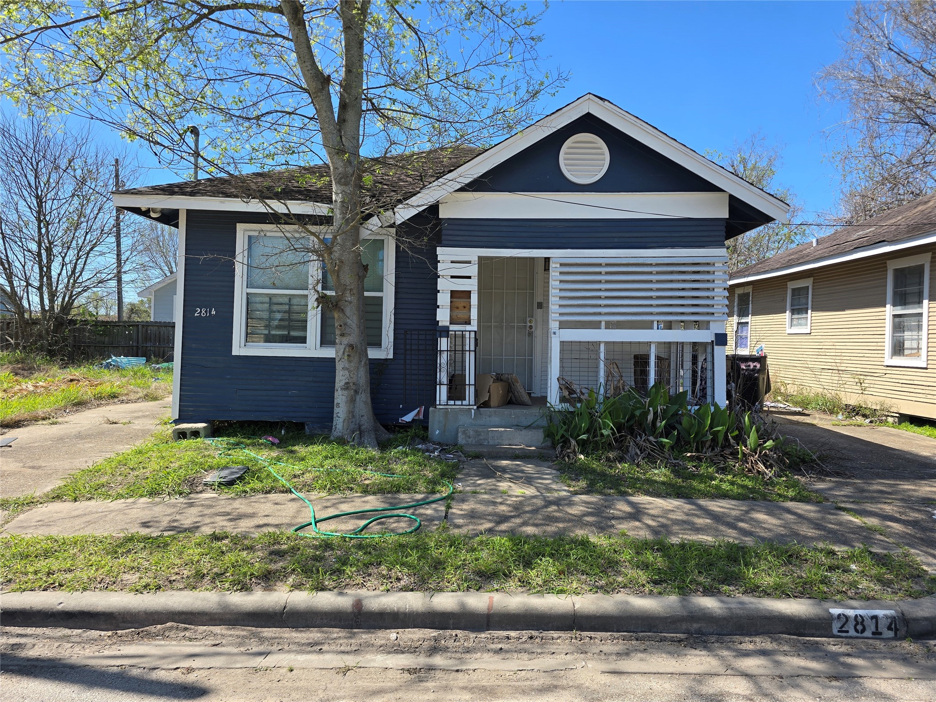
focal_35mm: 23
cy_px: 351
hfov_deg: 73.9
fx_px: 622
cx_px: 468
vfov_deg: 58.9
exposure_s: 1/488
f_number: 1.7
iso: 12
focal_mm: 6.3
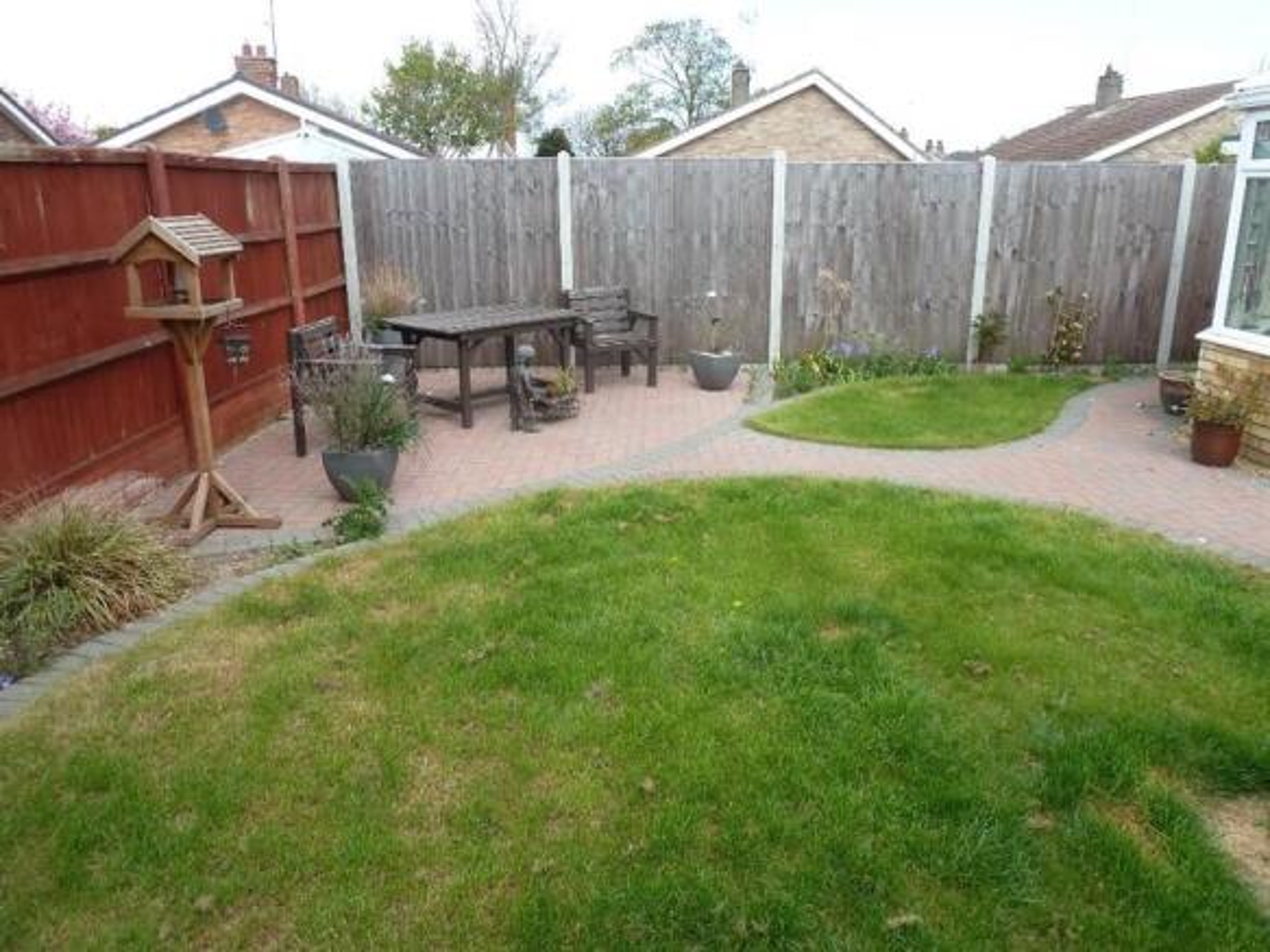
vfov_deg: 54.9
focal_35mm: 25
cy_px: 476
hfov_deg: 69.4
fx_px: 917
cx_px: 635
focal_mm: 4.1
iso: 80
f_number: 4
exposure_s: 1/125
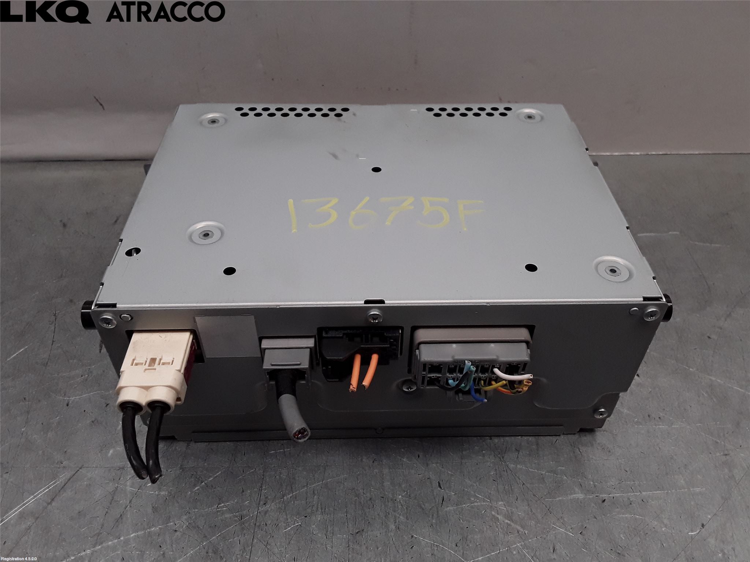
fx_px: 607
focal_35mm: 28
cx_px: 375
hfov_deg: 63.4
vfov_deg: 49.7
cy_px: 281
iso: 100
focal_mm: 2.91
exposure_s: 1/253
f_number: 1.9
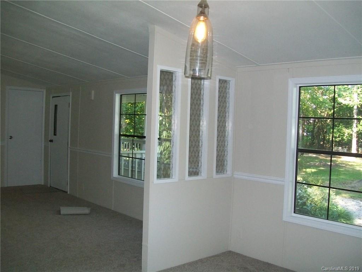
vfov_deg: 39.7
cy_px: 136
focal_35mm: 36
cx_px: 181
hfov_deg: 51.4
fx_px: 376
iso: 160
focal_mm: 6
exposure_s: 1/60
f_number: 2.7
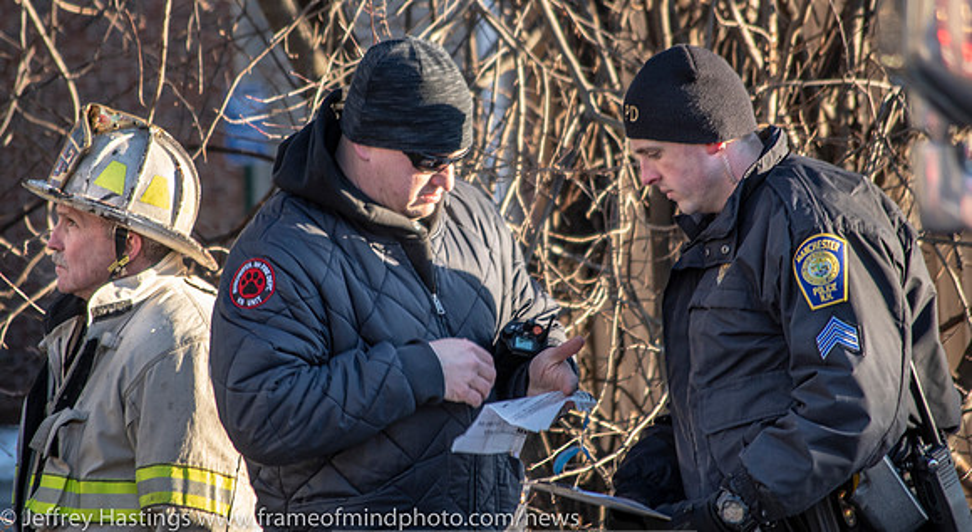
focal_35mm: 368
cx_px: 481
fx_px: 9433
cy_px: 235
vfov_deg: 3.2
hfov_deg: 5.9
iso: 320
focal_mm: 200
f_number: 5.6
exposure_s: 1/200
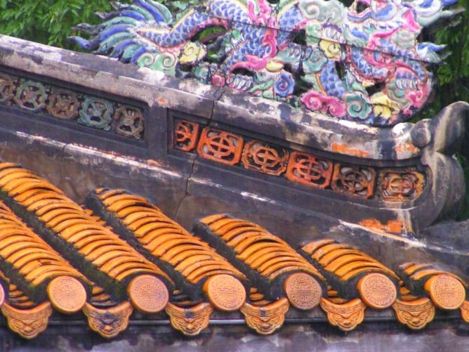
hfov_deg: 4.4
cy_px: 172
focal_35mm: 455
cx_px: 286
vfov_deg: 3.3
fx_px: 6165
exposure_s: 1/80
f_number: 3.5
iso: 200
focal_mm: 45.4
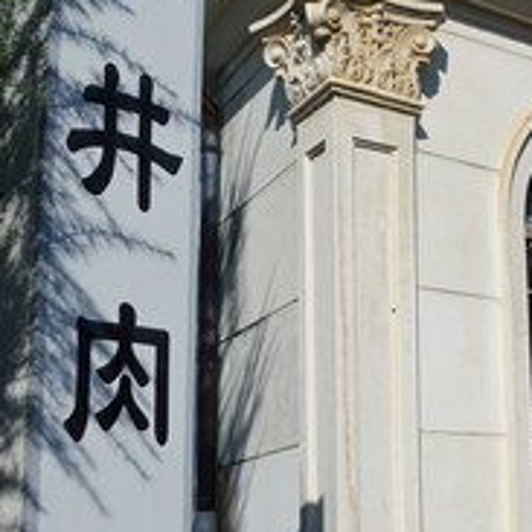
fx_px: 1304
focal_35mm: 75
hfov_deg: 21.1
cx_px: 680
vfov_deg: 23.0
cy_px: 304
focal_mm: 18
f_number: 9
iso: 100
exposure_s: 1/400
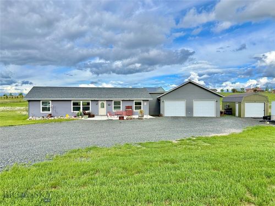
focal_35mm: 24
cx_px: 138
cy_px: 103
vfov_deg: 56.8
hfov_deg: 71.6
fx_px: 191
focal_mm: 6.76
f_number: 1.78
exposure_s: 1/2370
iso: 100
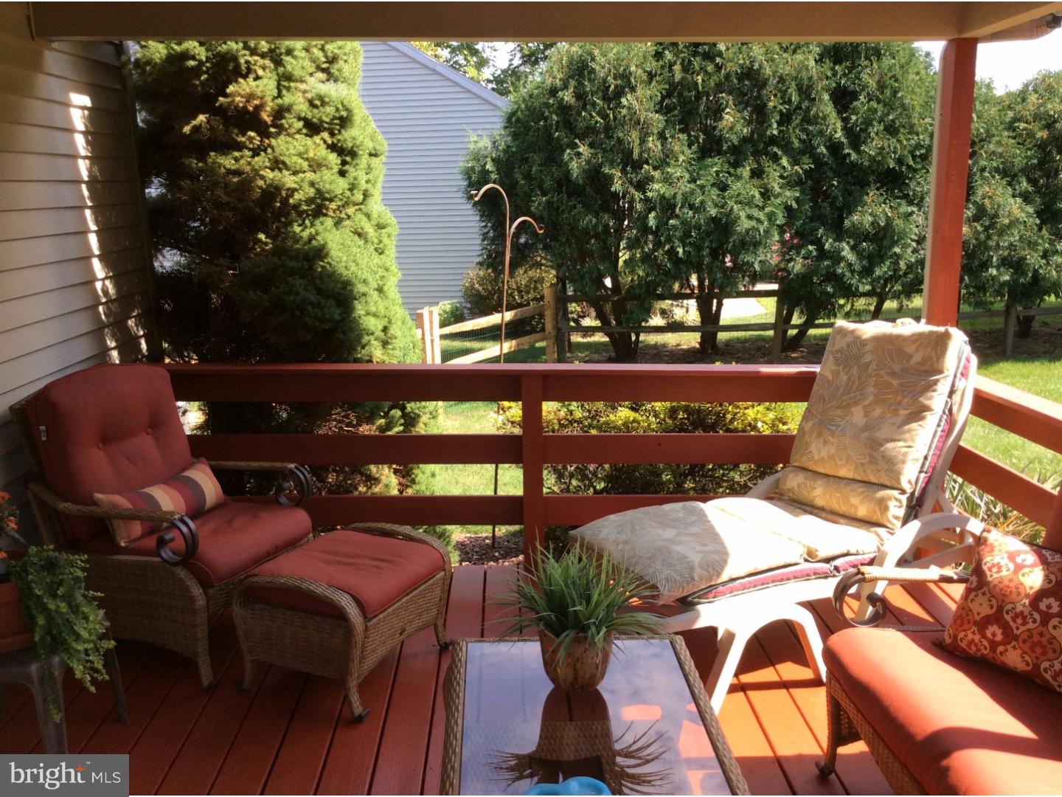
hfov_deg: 56.8
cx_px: 531
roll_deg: +2.1
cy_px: 398
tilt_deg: -12.6
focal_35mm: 32
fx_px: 982
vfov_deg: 44.2
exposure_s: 1/292
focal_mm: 3.3
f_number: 2.4
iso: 32
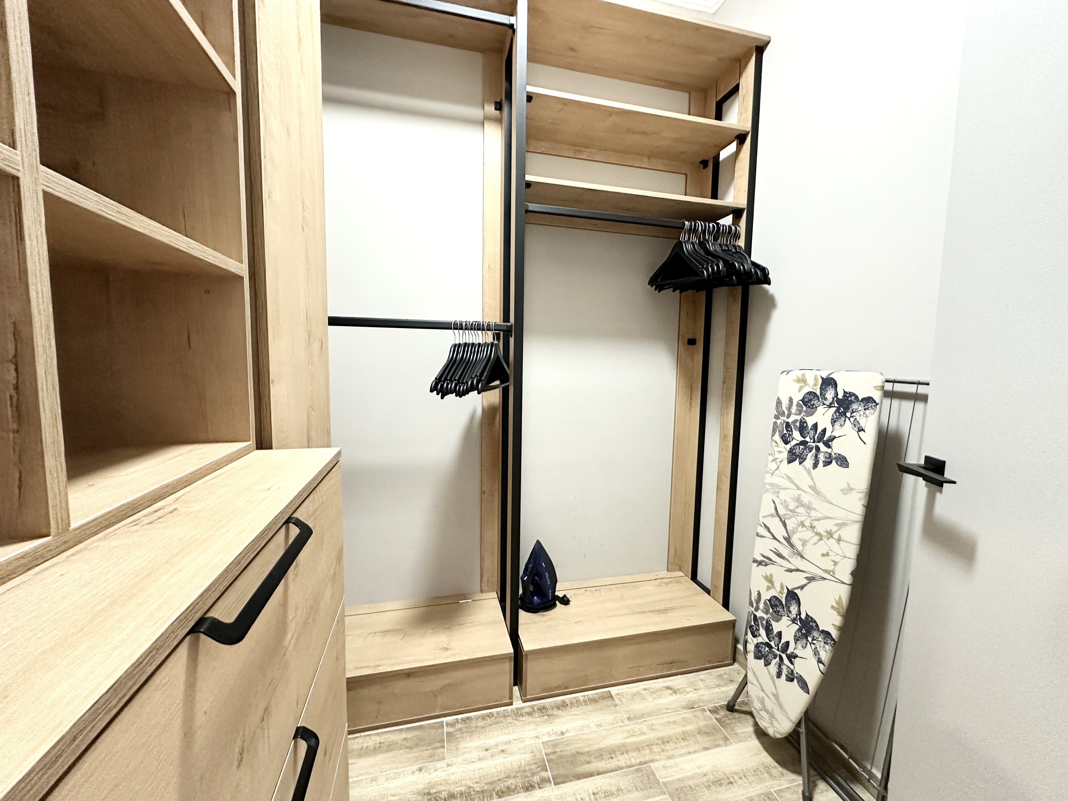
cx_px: 534
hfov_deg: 102.1
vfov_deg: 85.7
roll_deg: -0.5
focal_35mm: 14
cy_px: 400
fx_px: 432
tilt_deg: -5.9
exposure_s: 1/50
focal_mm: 2.22
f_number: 2.2
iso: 640
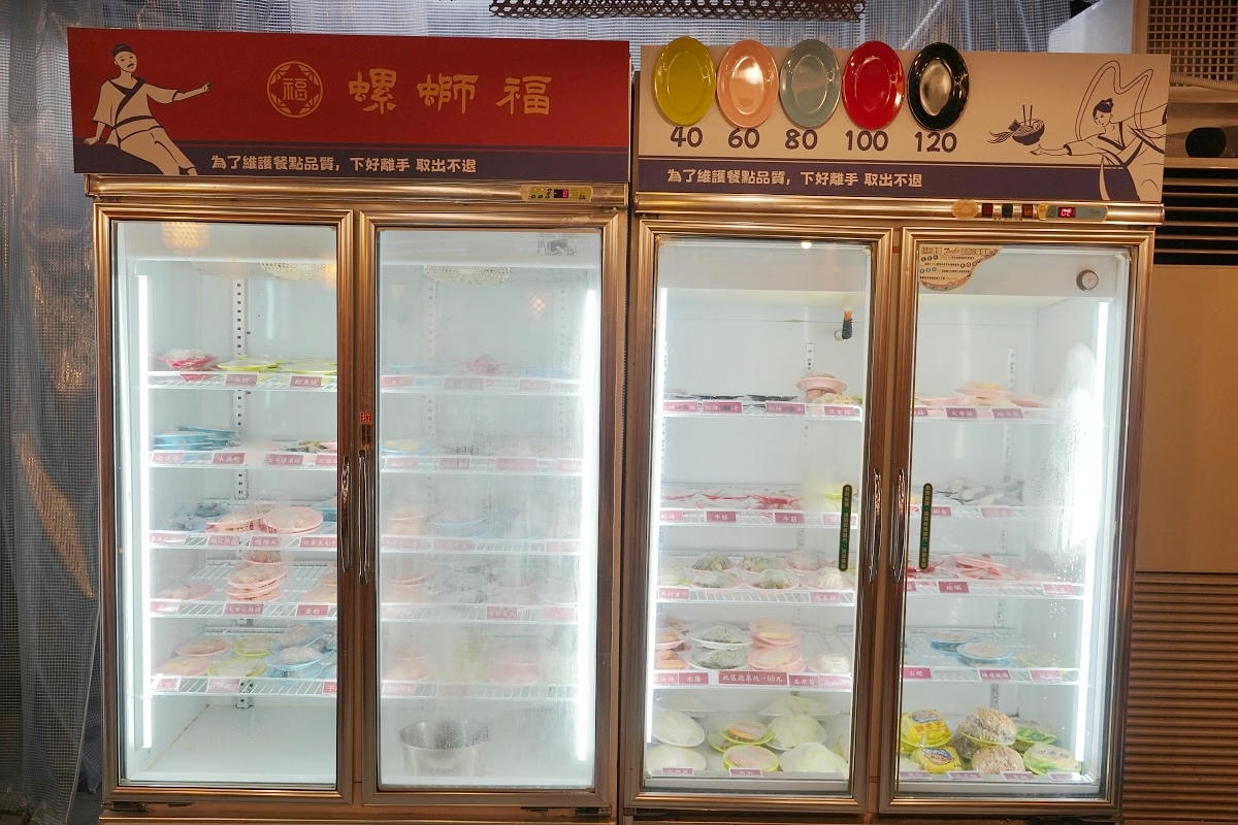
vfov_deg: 35.1
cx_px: 619
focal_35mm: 38
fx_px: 1307
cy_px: 412
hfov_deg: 50.7
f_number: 4
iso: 640
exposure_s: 1/160
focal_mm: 38
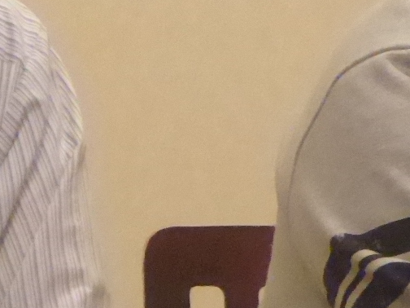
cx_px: 143
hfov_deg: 4.3
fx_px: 5472
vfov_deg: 3.2
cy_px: -32
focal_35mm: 462
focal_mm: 15
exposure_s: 1/40
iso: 1600
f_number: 4.8
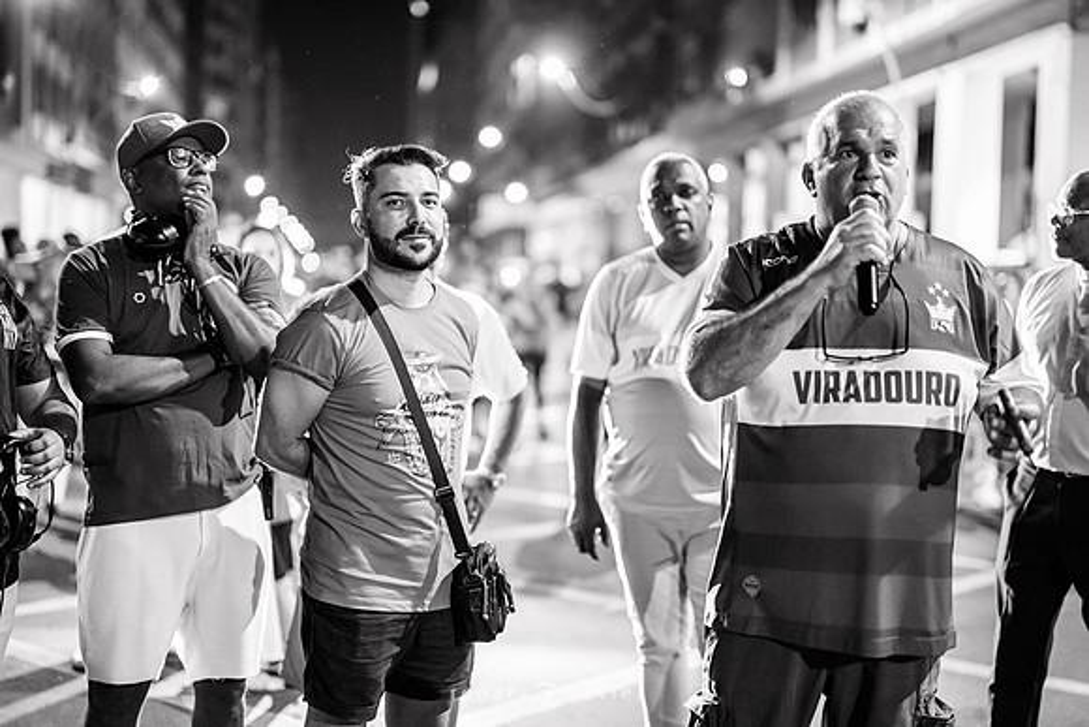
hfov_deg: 39.6
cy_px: 364
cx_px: 544
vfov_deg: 27.0
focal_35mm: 50
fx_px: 1513
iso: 2000
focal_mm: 50
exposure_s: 1/320
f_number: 1.2
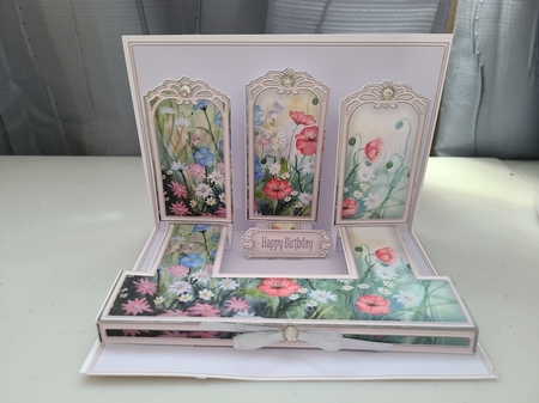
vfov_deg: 53.0
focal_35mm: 26
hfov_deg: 67.3
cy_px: 202
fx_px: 405
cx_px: 270
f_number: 1.8
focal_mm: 5.4
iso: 400
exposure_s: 1/40
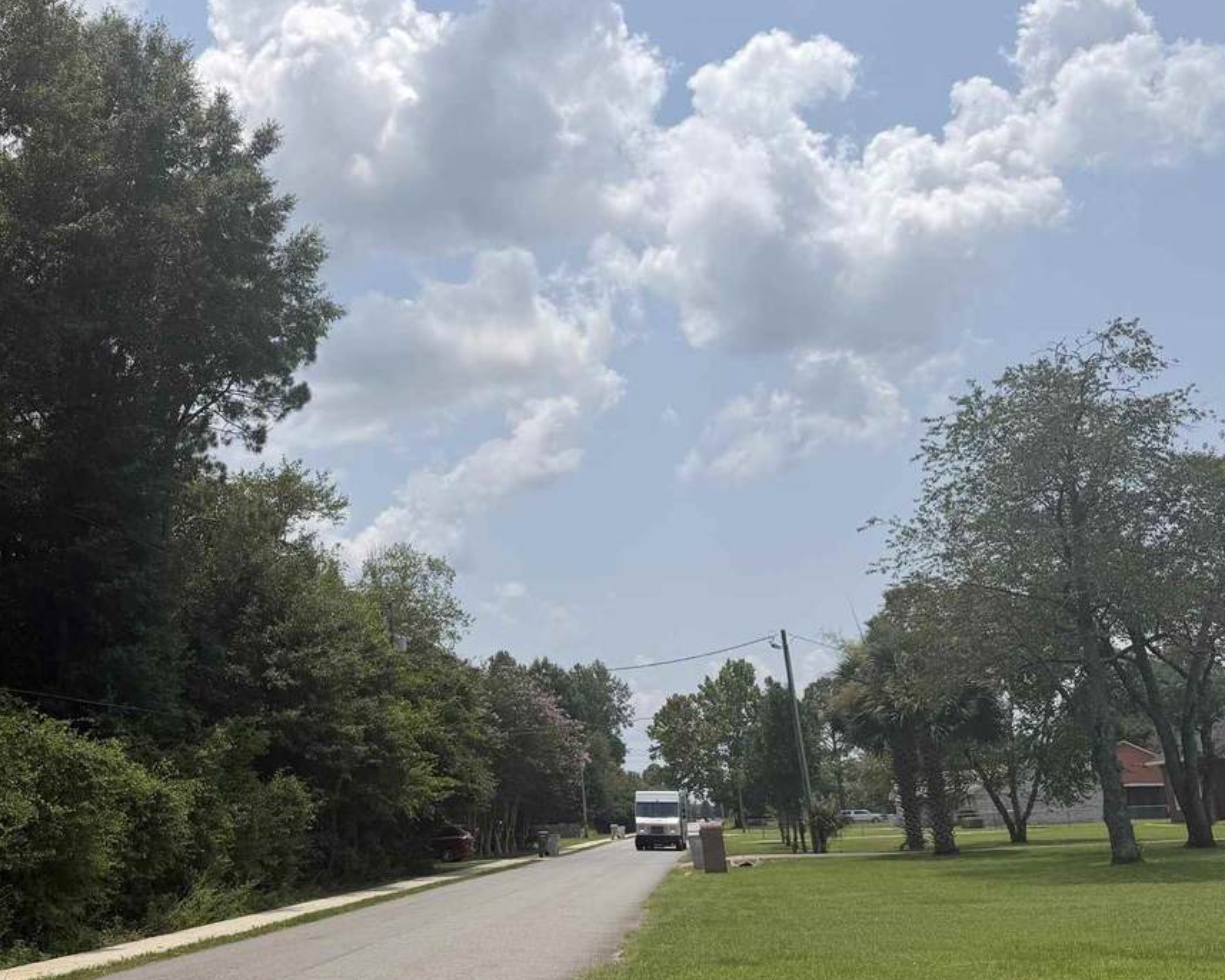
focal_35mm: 35
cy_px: 518
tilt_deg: +15.0
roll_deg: +2.9
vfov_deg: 42.2
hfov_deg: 50.4
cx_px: 387
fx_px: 1269
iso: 80
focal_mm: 6.76
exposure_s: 1/9091
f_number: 1.78
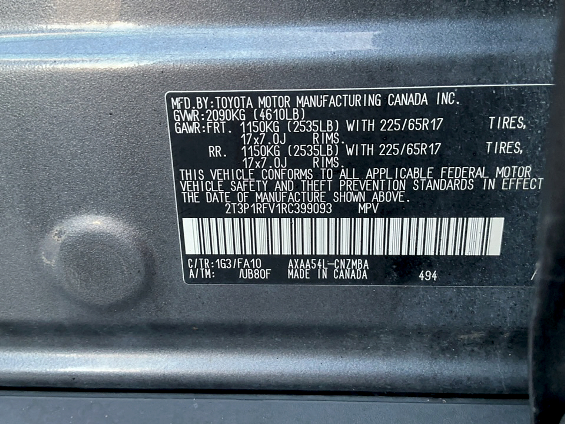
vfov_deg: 46.8
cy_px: 212
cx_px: 282
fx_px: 490
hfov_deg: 60.0
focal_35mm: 30
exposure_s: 1/60
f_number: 1.8
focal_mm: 3
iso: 64
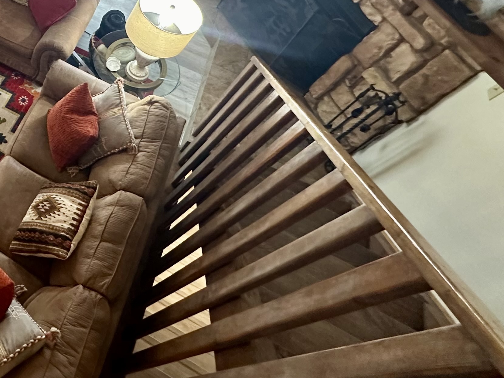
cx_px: -44
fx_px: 495
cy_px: 15
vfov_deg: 38.0
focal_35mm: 34
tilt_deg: -49.4
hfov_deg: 42.8
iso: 320
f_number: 2.2
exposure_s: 1/60
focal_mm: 2.22
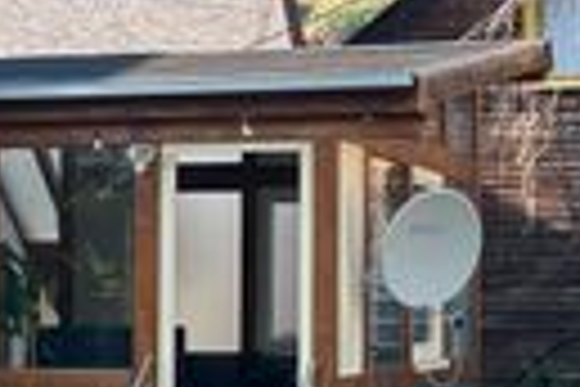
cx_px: 324
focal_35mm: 116
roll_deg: -0.4
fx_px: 1869
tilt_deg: +1.3
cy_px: 243
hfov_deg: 17.6
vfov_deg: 11.8
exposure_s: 1/615
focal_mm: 6.86
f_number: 1.78
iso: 80
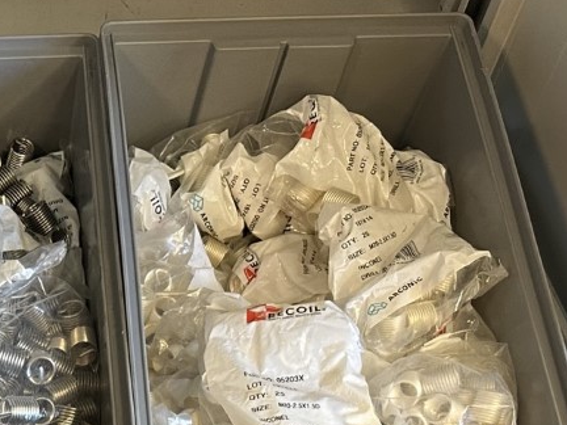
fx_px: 1310
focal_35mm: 80
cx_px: -152
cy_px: 690
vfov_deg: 16.3
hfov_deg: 22.1
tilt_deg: -63.8
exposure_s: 1/100
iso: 200
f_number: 1.78
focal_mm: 6.86
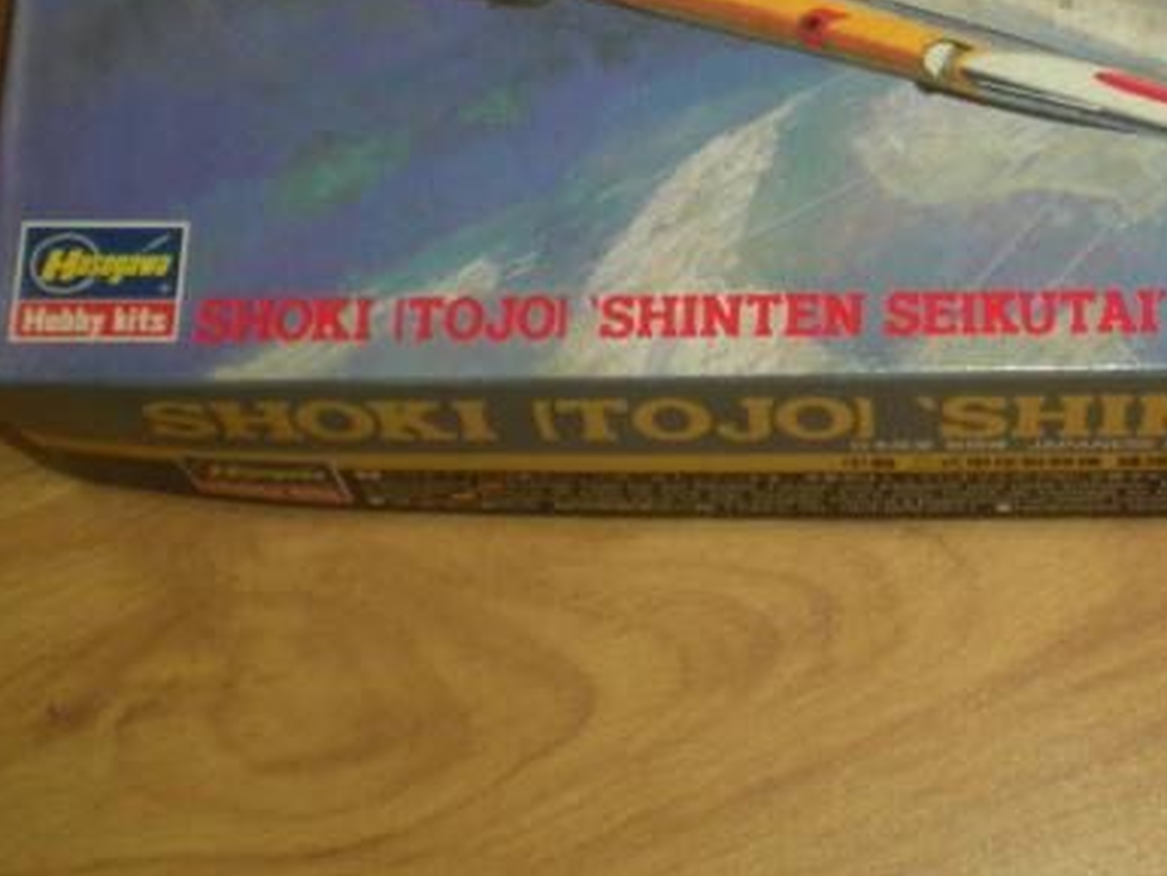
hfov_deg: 24.1
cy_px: 45
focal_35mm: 79
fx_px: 2664
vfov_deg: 18.3
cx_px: 1040
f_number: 3.1
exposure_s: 1/58.5
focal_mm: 6.3
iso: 64
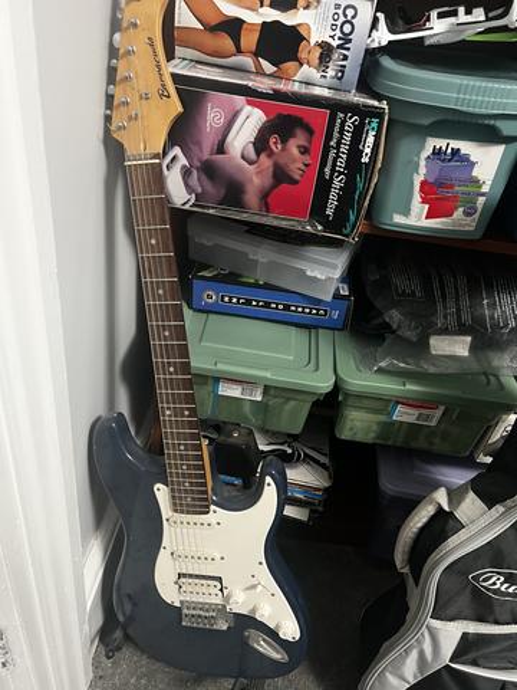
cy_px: 345
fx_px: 518
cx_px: 258
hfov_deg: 53.1
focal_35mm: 26
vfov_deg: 67.3
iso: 500
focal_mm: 5.7
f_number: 1.5
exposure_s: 1/30
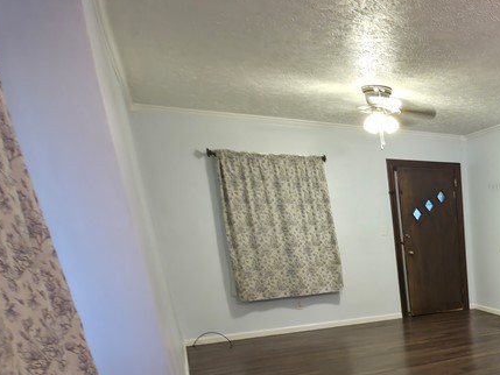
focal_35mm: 31
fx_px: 448
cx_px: 524
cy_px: 366
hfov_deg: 46.4
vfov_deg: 40.4
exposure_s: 1/12
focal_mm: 2.2
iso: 125
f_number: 1.9
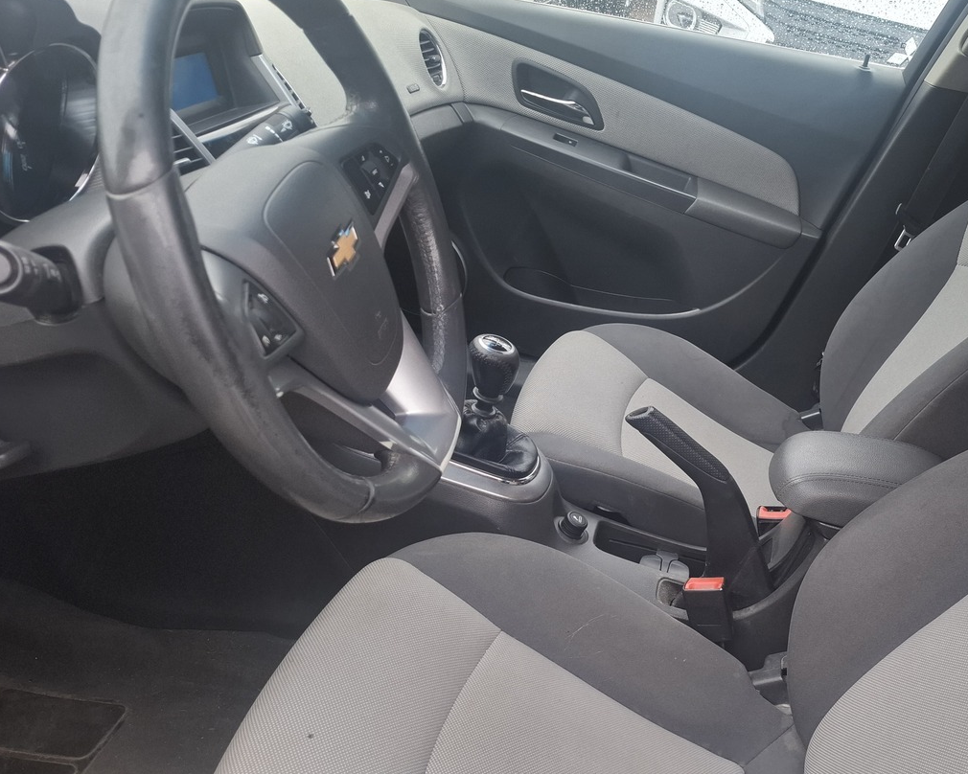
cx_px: 672
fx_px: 917
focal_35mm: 32
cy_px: 480
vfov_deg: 45.4
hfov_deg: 54.1
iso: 80
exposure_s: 1/100
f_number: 1.8
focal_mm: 5.54
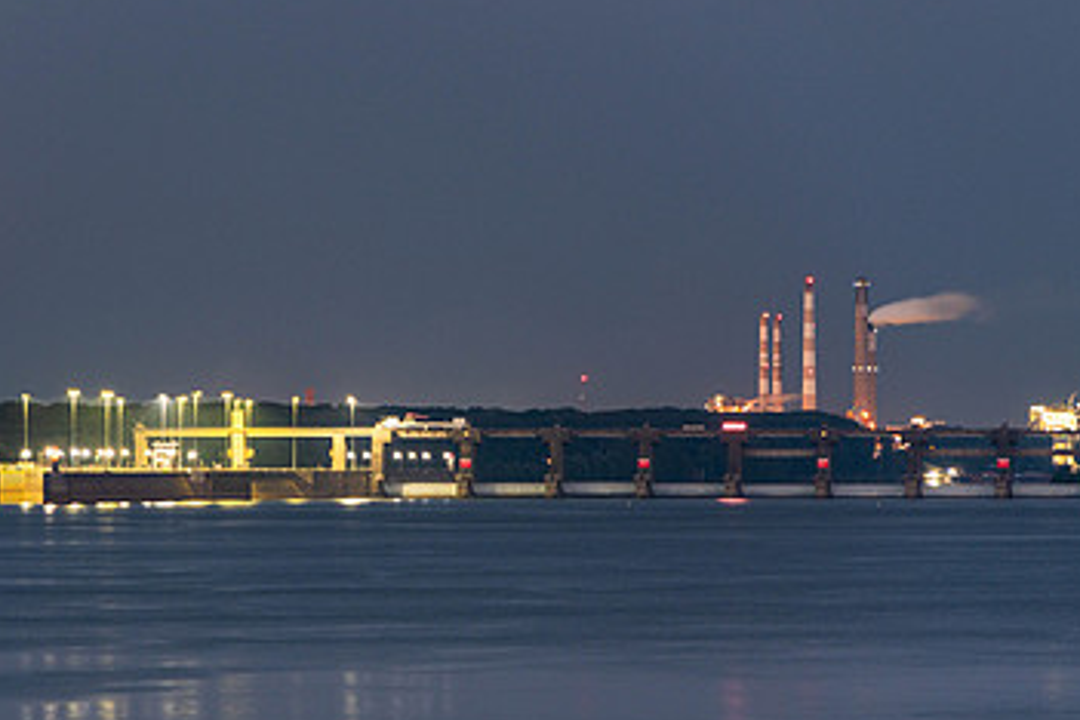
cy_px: 448
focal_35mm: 335
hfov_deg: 6.1
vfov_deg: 4.1
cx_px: 342
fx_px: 10049
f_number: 5.6
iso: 64
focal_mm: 200
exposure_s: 3
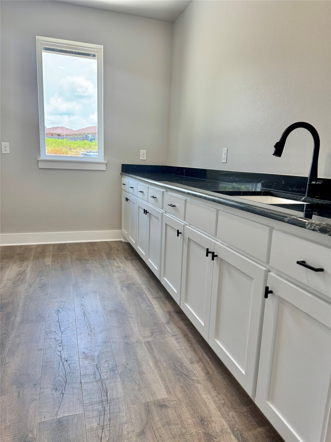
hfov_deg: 56.8
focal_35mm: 24
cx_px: 166
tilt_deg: -12.6
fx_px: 306
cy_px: 221
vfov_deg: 71.6
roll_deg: -2.0
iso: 100
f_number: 1.78
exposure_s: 1/169
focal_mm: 6.76
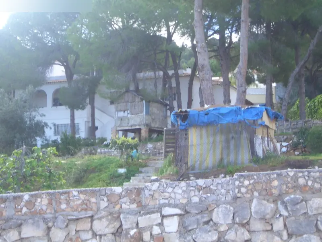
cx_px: 161
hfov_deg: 26.7
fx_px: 679
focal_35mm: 73
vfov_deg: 20.2
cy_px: 121
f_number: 5.5
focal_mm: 9.7
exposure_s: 1/80
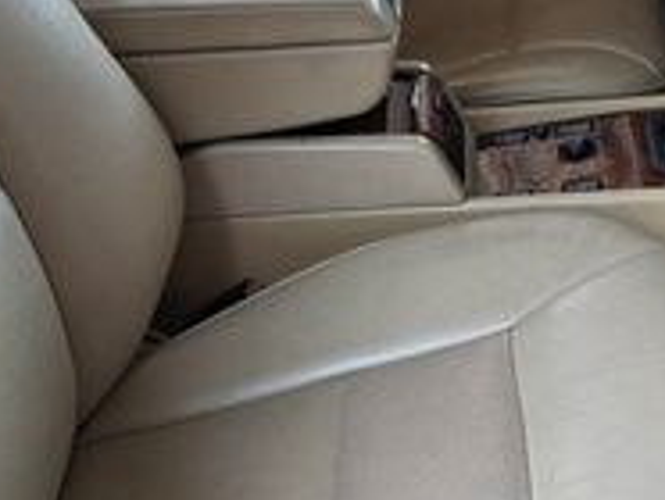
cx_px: 415
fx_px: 1520
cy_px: 311
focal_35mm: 79
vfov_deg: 18.7
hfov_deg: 24.6
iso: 100
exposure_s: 1/180
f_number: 1.7
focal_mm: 6.3
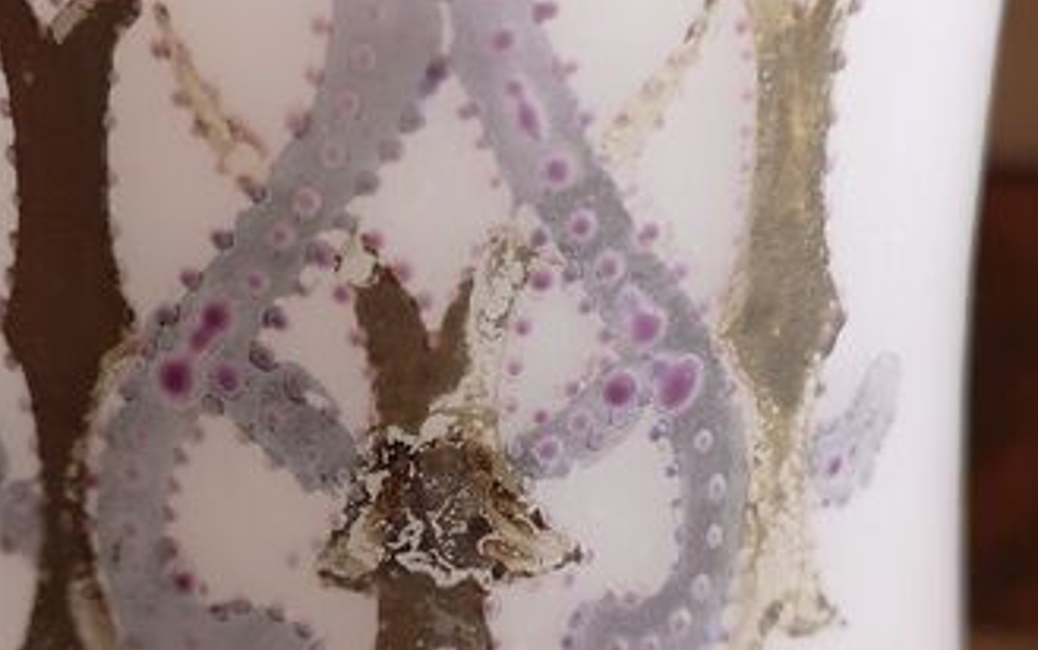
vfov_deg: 15.0
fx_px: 2462
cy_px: 284
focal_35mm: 87
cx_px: 524
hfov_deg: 23.8
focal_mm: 5.58
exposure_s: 1/33.3
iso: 125
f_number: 1.8
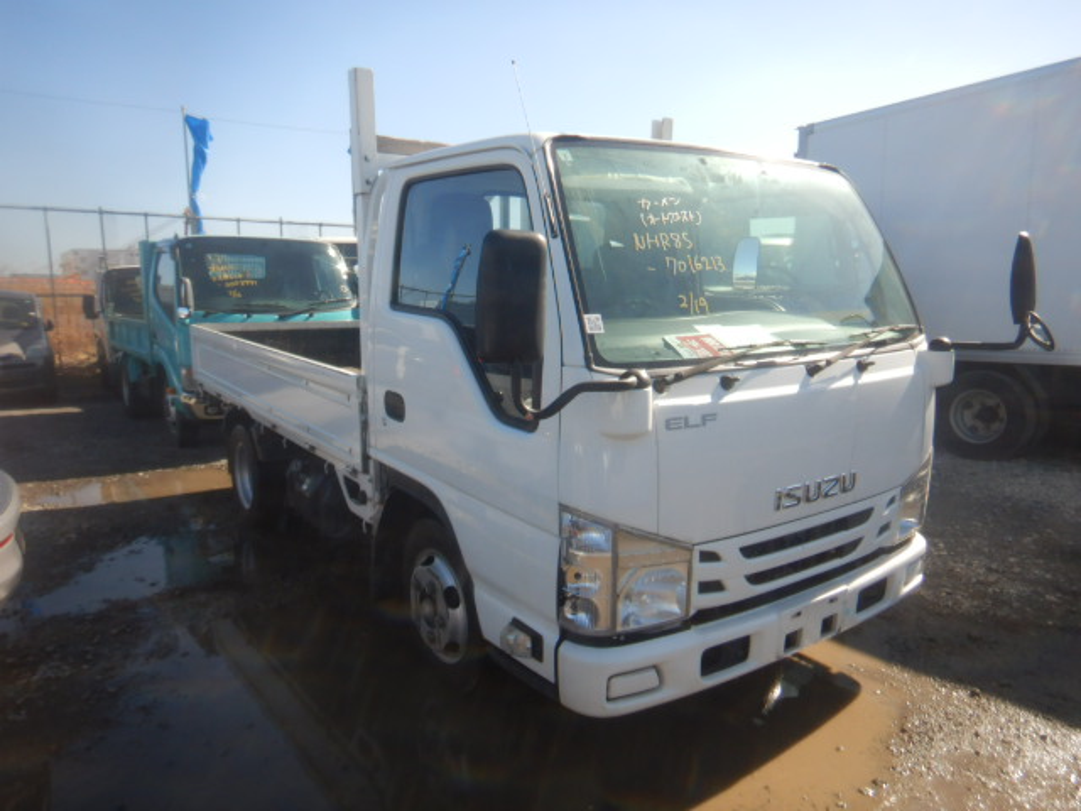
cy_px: 406
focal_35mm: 24
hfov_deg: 71.6
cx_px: 540
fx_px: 749
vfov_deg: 56.8
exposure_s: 1/320
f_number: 2.8
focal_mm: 4.3
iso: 125
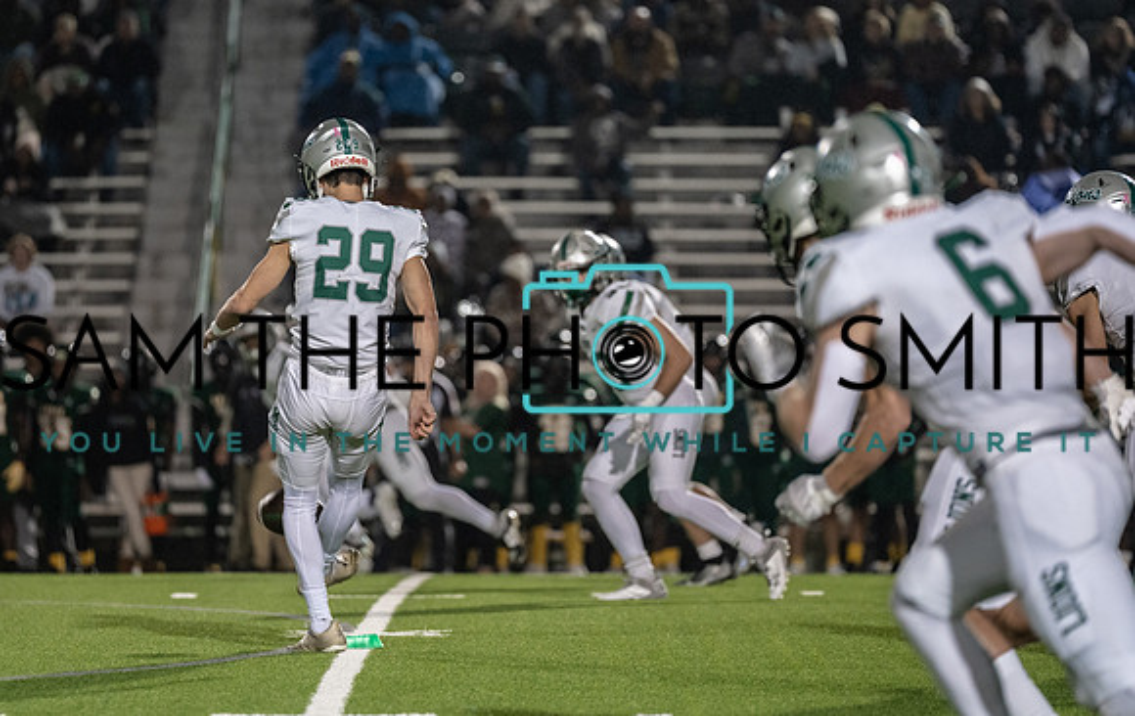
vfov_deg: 5.4
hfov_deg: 8.6
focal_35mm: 245
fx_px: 7589
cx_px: 471
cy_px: 321
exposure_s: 1/1250
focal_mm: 200
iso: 3200
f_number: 2.8
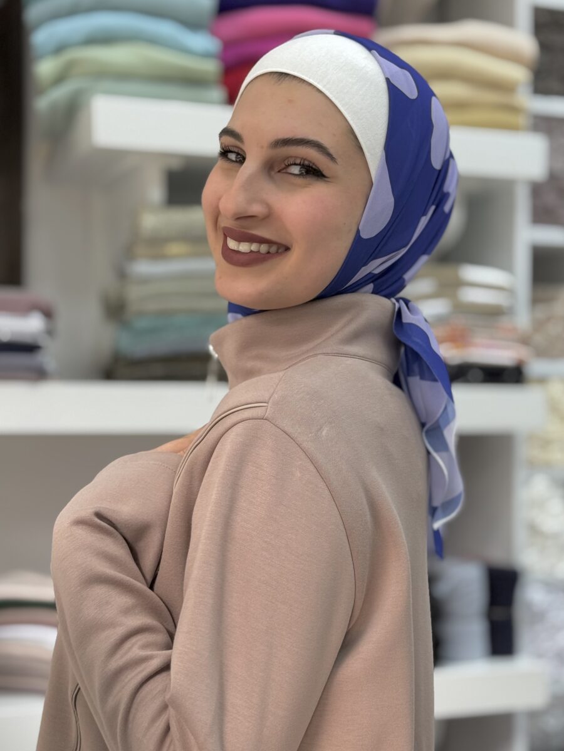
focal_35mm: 48
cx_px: 282
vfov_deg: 39.7
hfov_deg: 30.3
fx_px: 1043
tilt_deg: +1.4
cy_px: 376
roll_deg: -0.9
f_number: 1.78
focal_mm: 6.76
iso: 50
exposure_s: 1/170
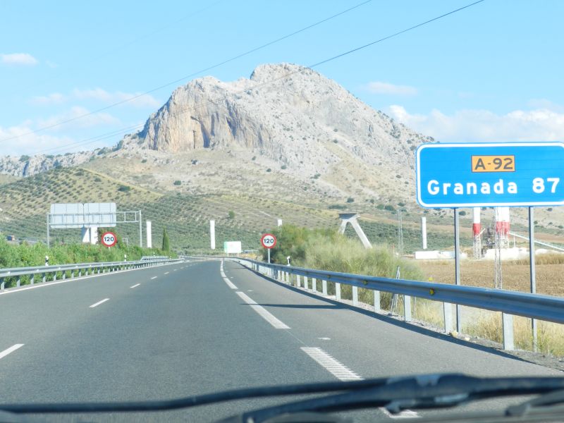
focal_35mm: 76
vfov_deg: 19.4
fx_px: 1238
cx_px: 282
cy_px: 212
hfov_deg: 25.7
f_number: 4.8
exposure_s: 1/500
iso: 160
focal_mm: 13.5
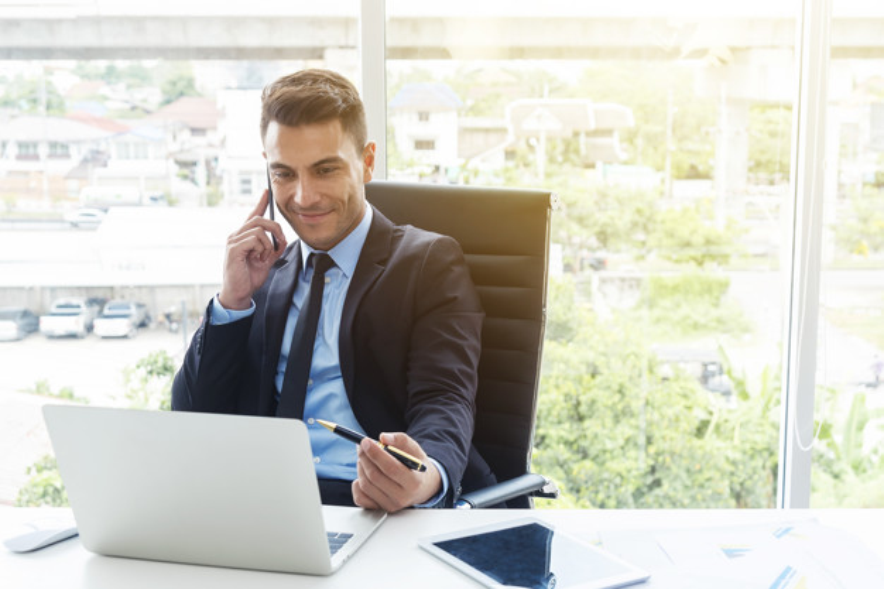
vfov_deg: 26.0
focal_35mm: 52
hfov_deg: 38.2
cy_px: 294
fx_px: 1276
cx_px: 442
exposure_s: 1/100
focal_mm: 52
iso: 250
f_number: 6.3
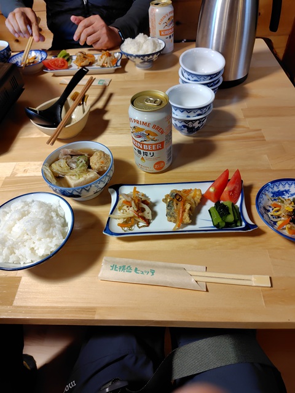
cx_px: 148
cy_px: 196
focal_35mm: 23
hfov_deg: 58.9
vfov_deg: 73.9
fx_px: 261
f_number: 1.9
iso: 689
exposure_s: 1/50
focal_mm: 5.6
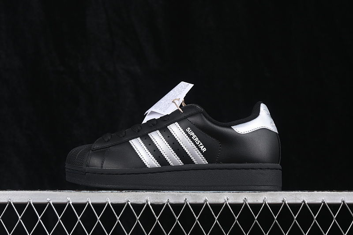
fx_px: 735
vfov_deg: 18.2
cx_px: 176
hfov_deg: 27.0
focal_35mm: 75
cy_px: 118
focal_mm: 50
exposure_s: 1/50
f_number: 6.3
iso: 160
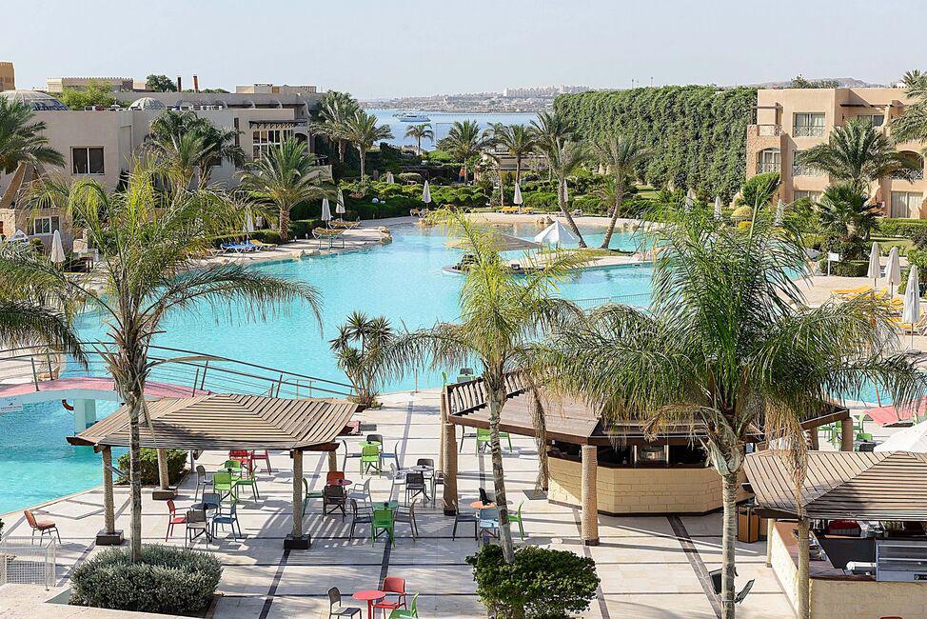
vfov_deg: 21.9
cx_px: 464
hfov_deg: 32.4
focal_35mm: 62
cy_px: 310
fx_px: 1597
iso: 200
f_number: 10
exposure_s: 1/250
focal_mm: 62
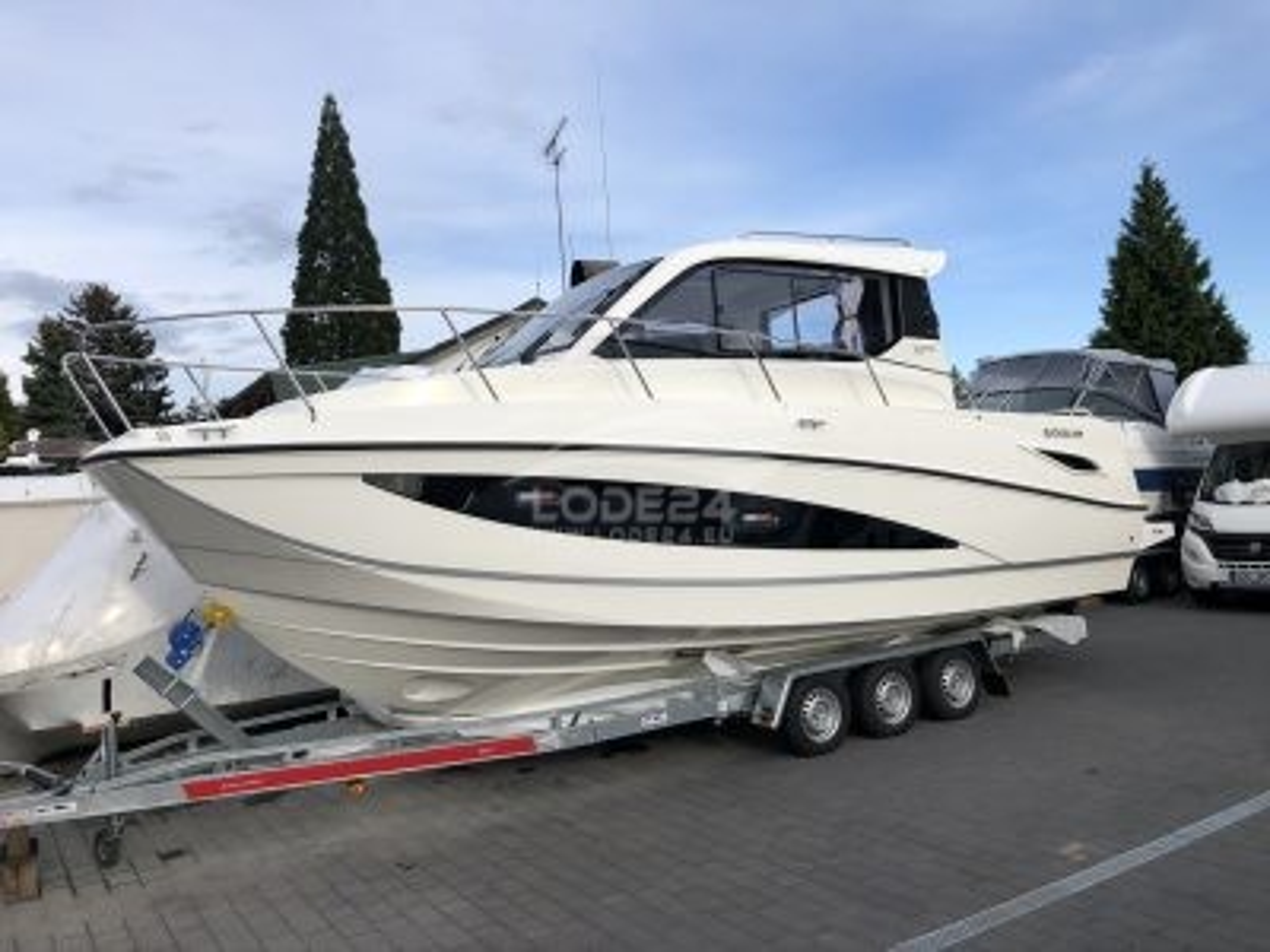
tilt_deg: +0.1
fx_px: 1027
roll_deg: +3.8
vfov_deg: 49.7
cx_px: 635
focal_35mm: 28
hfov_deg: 63.4
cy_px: 476
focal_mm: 4
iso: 20
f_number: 1.8
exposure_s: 1/1715
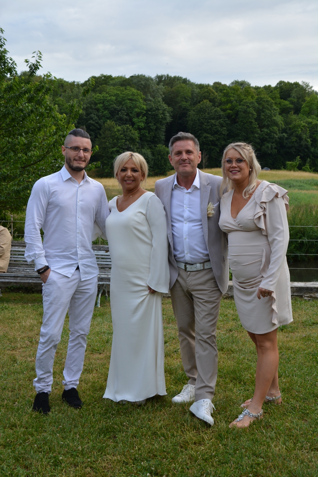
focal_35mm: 45
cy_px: 238
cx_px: 159
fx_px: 596
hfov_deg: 29.9
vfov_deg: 43.6
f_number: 5.6
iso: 200
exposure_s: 1/125
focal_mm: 30
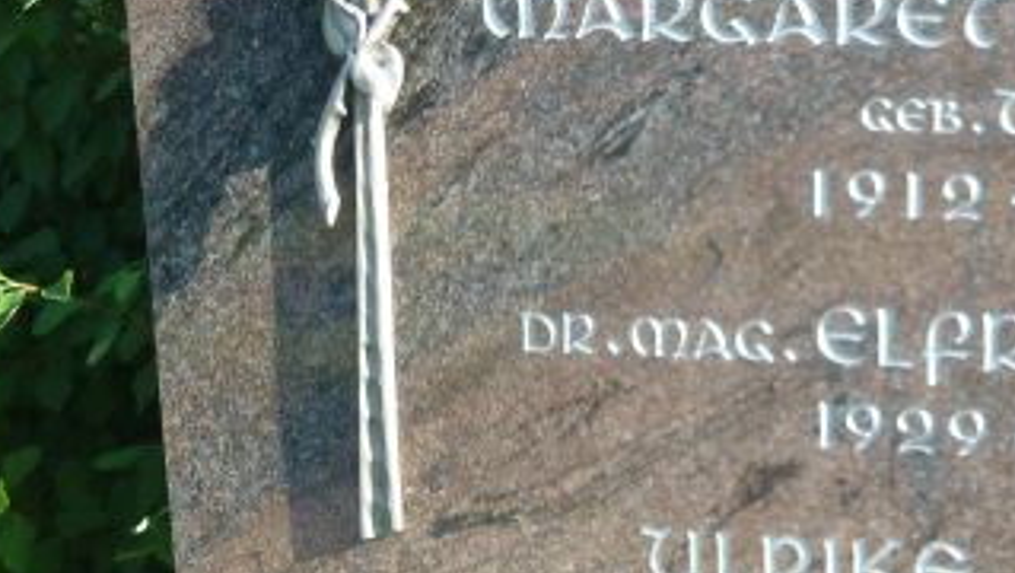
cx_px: 824
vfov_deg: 5.2
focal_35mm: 232
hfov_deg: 9.3
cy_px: 271
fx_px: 6249
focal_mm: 15.1
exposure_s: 1/160
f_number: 5.2
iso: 200
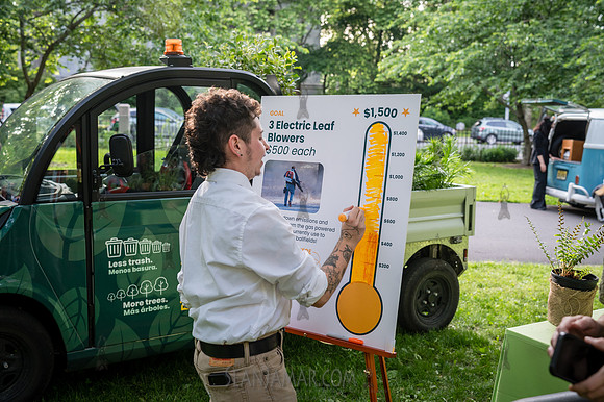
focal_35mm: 40
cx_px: 302
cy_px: 201
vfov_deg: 33.4
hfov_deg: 48.5
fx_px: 671
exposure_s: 1/250
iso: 800
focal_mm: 40
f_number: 4
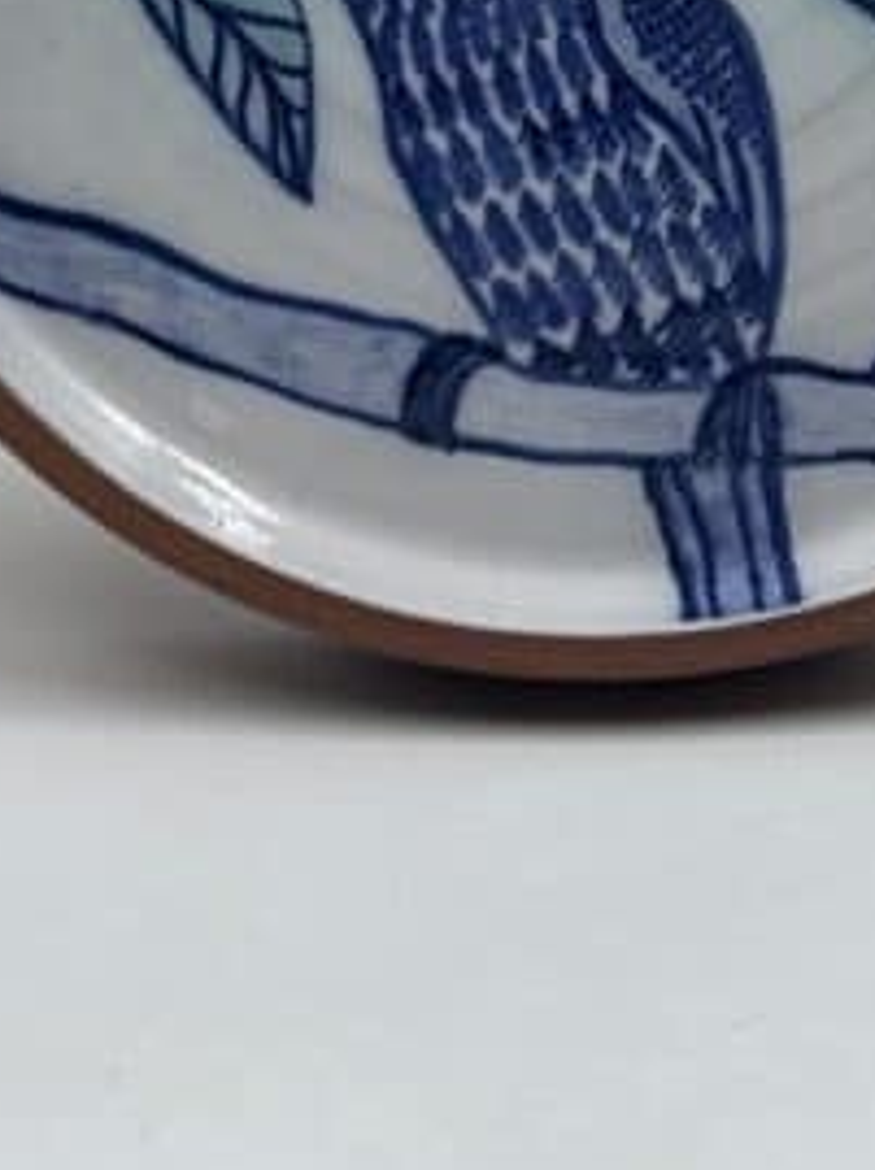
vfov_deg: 13.4
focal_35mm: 143
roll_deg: -1.0
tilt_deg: -13.4
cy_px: -309
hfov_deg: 10.3
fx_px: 4831
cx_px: 609
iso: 64
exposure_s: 1/320
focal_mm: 6.86
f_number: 1.78
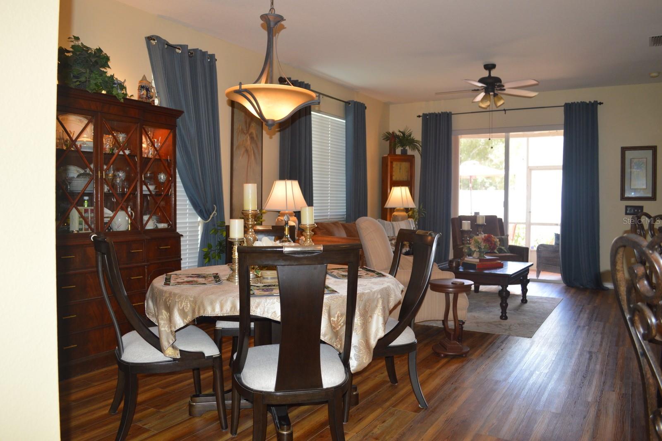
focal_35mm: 27
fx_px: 496
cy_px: 220
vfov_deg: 47.9
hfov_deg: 67.4
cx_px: 331
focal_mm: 18
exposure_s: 1/60
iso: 400
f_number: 4
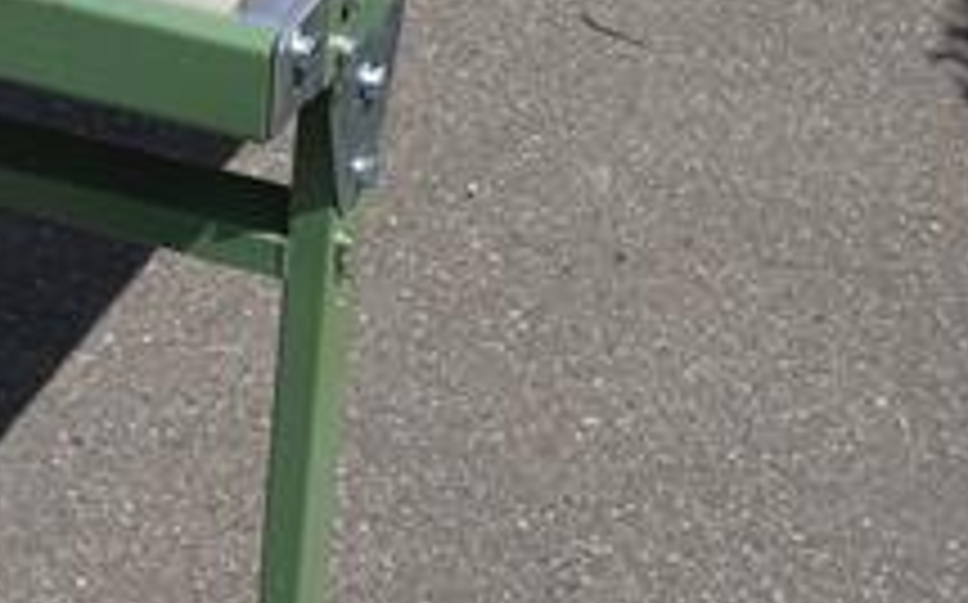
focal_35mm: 101
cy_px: 99
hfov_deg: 20.6
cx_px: 358
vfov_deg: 12.9
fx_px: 2662
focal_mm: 16
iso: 100
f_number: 8
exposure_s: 1/500
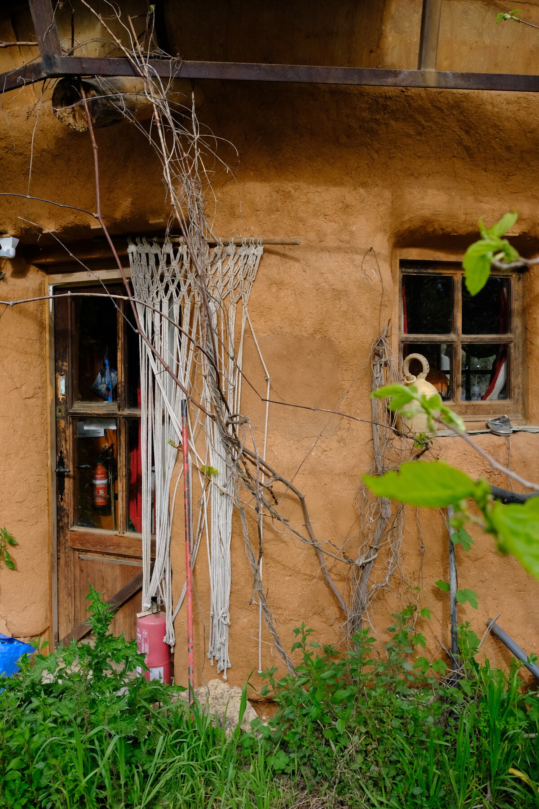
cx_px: 270
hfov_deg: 37.9
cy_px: 404
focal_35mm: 35
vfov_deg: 54.4
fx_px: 786
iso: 1600
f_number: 5.6
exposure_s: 1/2000
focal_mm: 23
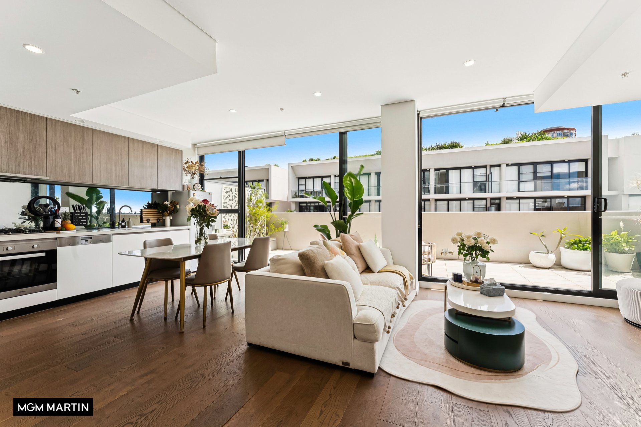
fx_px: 249
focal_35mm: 14
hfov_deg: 104.3
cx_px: 320
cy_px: 214
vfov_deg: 81.2
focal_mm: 14
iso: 250
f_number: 11
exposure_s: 1/160
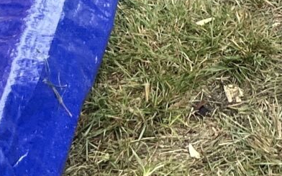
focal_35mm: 180
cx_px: 503
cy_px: -482
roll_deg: +1.2
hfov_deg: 10.9
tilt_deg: -10.2
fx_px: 1383
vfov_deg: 6.2
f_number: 1.6
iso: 50
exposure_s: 1/358
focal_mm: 5.1
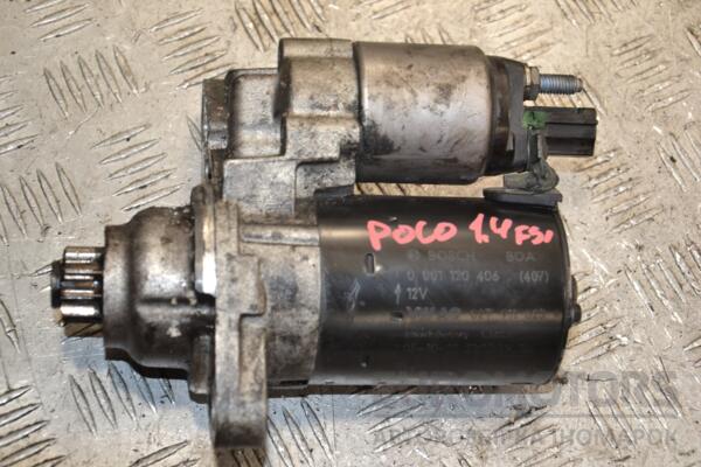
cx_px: 350
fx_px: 1460
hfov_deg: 27.0
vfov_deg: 18.2
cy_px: 234
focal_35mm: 75
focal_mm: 50
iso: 800
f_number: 5
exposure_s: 1/160
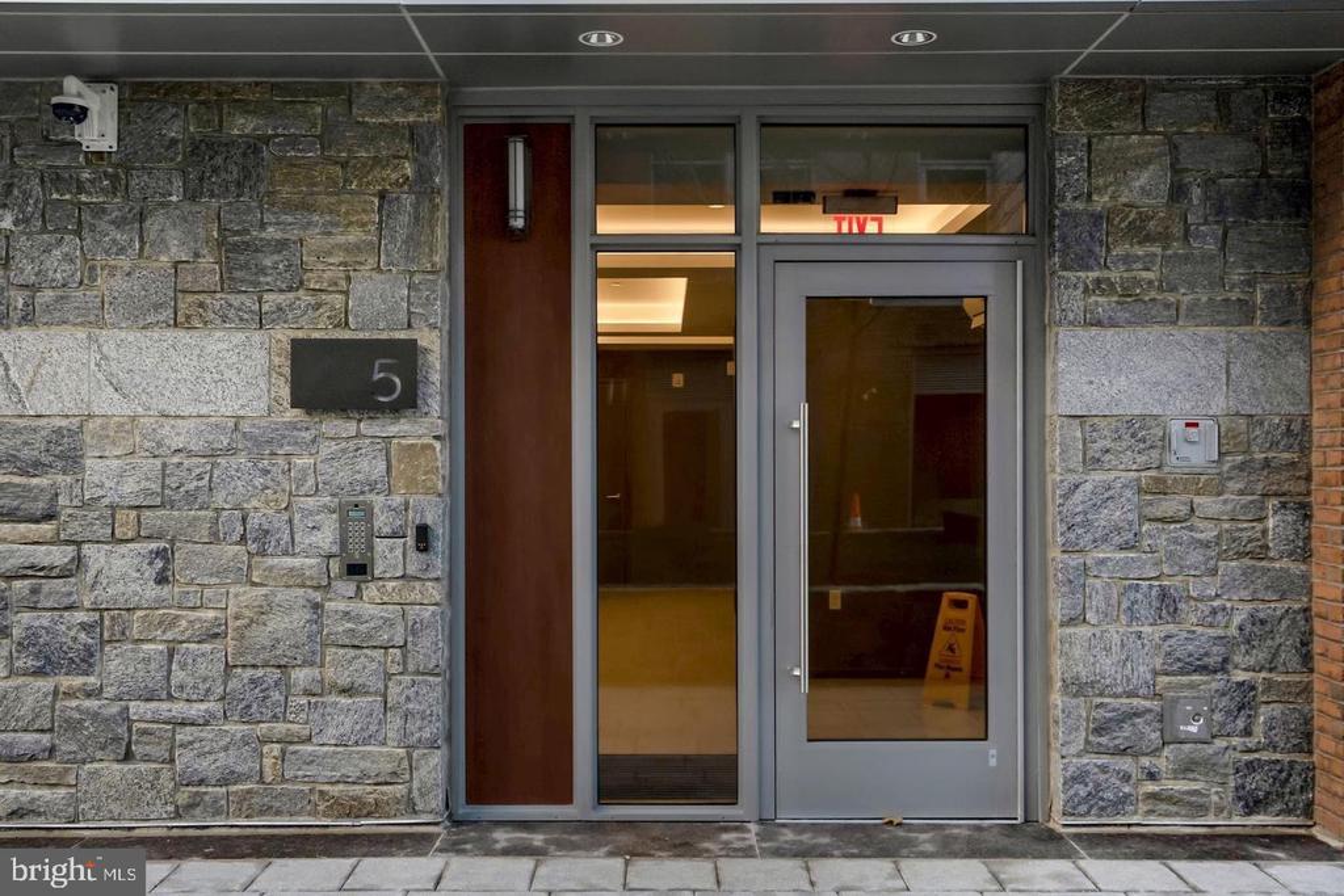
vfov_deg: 40.0
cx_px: 672
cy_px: 448
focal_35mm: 33
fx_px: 1232
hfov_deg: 57.2
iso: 800
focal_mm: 22
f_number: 7.1
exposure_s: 1/200
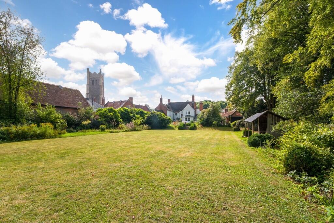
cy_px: 112
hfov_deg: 100.4
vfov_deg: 77.3
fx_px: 139
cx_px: 167
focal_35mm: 15
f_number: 9
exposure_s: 1/640
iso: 160
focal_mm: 10.1
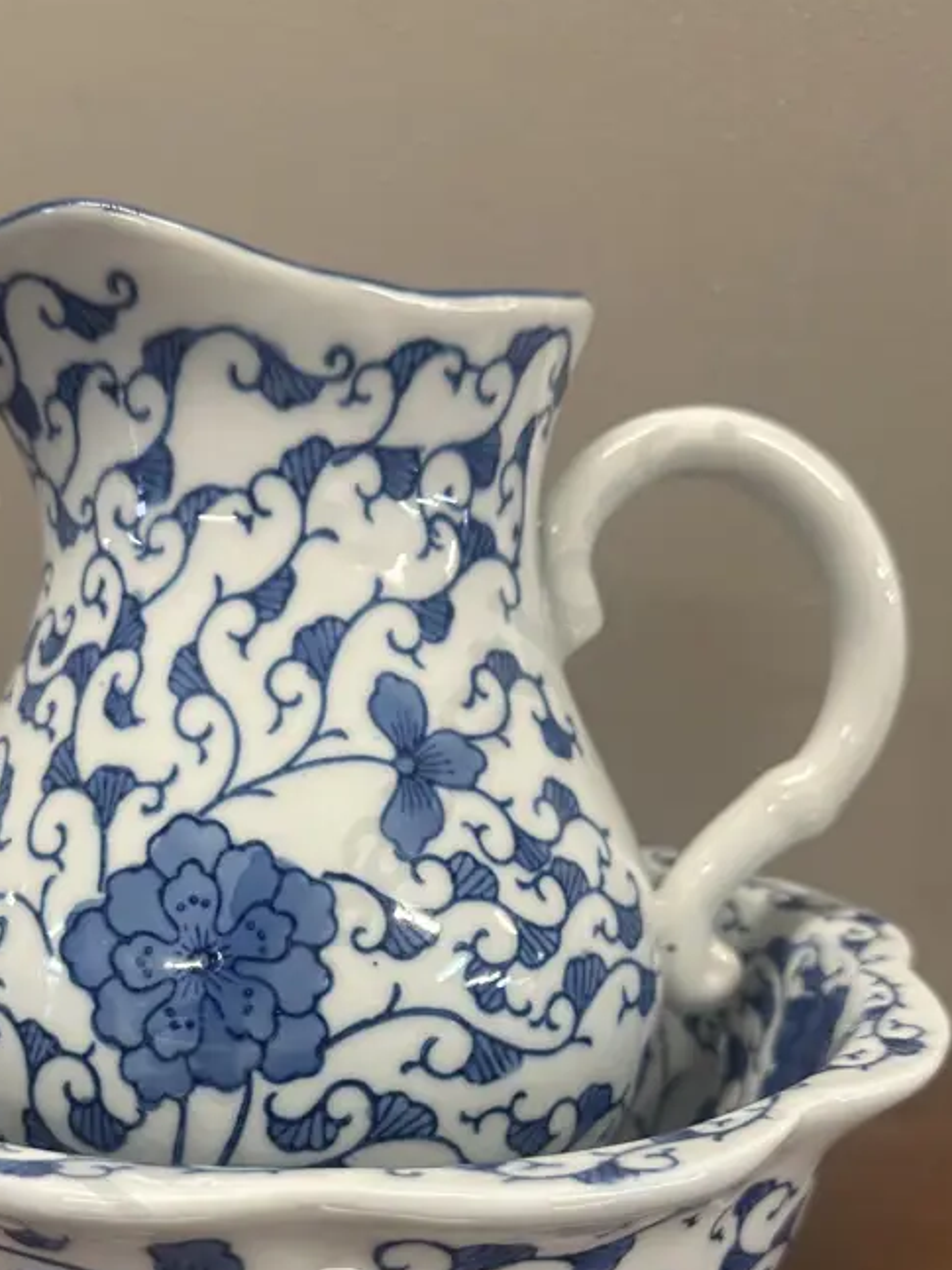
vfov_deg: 47.4
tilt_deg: -15.2
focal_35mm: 38
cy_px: 930
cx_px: 318
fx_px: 1394
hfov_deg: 37.3
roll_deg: -0.7
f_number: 1.78
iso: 160
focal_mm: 6.86
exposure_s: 1/50
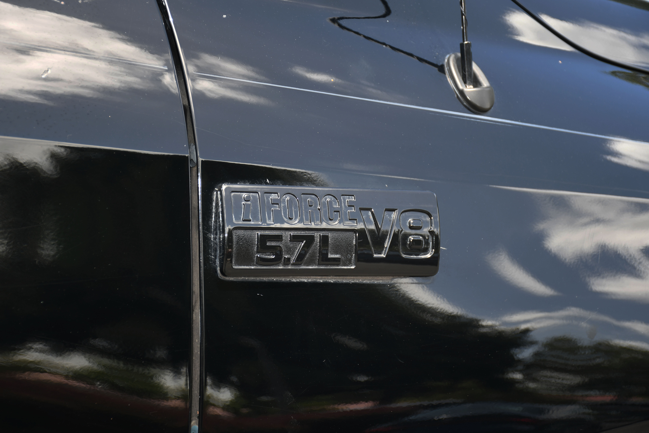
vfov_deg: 17.5
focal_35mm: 78
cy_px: 216
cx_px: 324
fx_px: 1406
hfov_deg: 26.0
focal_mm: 52
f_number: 4.8
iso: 100
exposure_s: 1/60
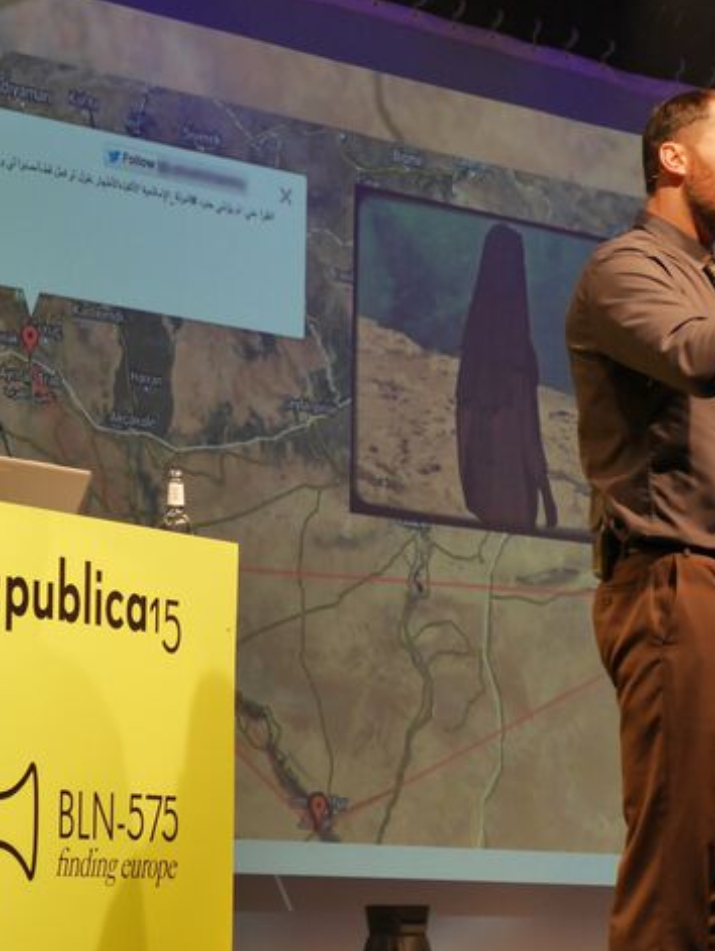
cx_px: 501
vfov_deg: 13.0
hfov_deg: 9.8
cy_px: 527
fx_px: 4180
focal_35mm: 152
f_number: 5.6
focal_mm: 42
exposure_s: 1/80
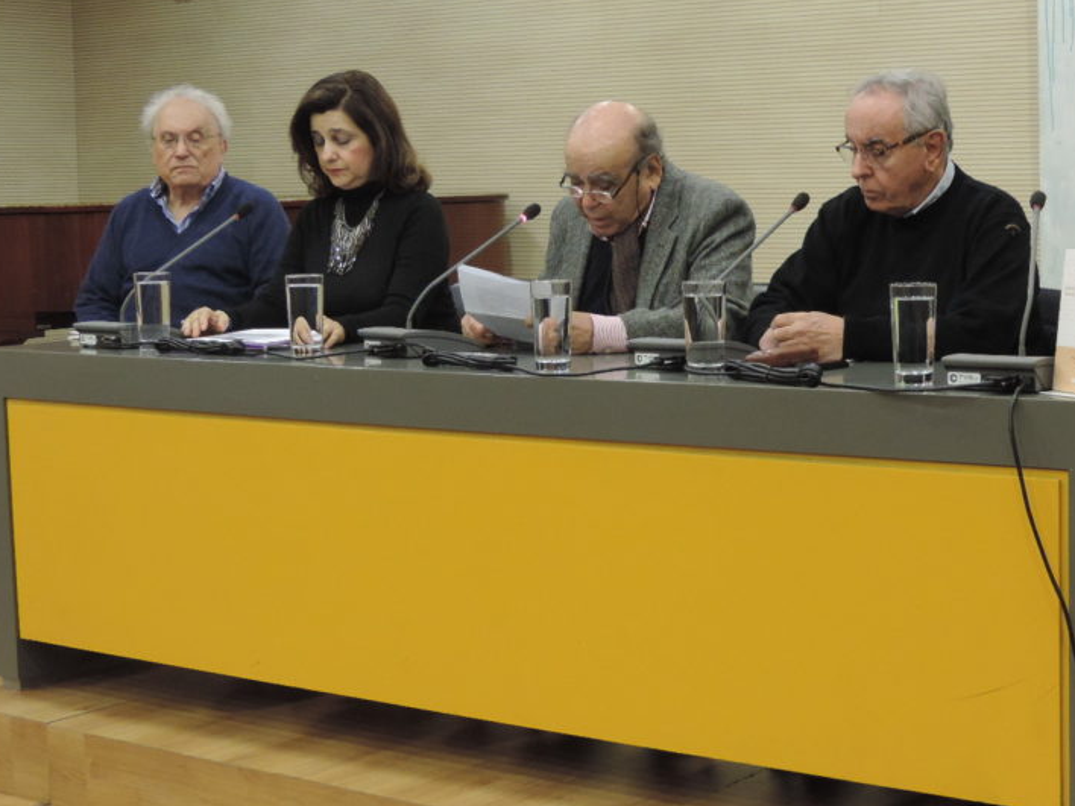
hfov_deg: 28.4
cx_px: 685
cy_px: 358
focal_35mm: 68
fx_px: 2112
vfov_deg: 21.6
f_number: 3.5
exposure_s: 1/25
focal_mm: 8.3
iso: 400
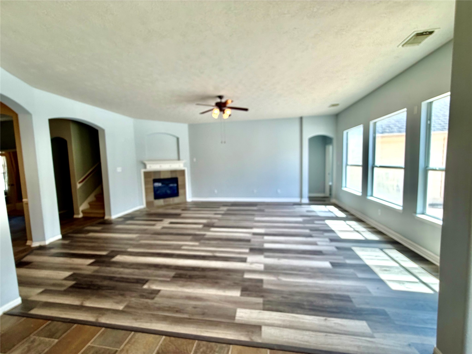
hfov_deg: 102.1
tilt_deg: -3.7
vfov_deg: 85.7
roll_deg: +1.8
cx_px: 236
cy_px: 177
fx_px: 191
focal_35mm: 14
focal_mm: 2.22
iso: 50
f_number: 2.2
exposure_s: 1/120
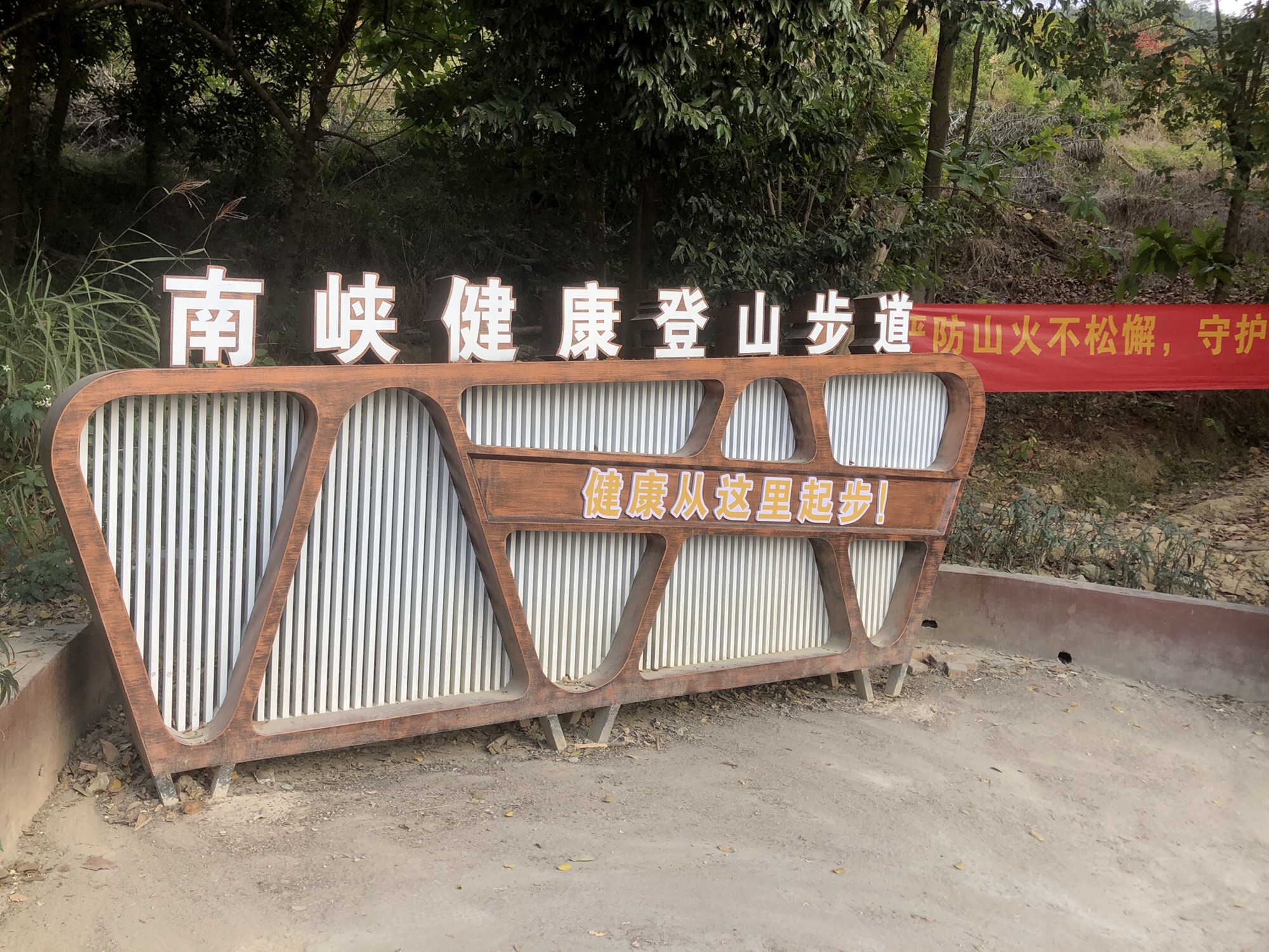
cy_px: 476
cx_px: 634
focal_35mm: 28
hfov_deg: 63.4
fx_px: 1026
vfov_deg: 49.7
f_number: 1.8
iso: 20
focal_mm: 3.99
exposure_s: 1/410
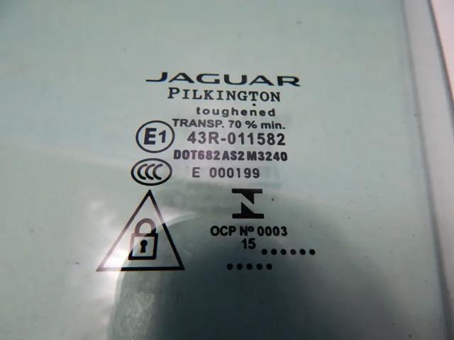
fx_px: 302
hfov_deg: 73.9
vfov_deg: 58.9
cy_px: 170
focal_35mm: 23
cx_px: 227
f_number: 3
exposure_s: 1/30
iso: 125
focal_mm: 4
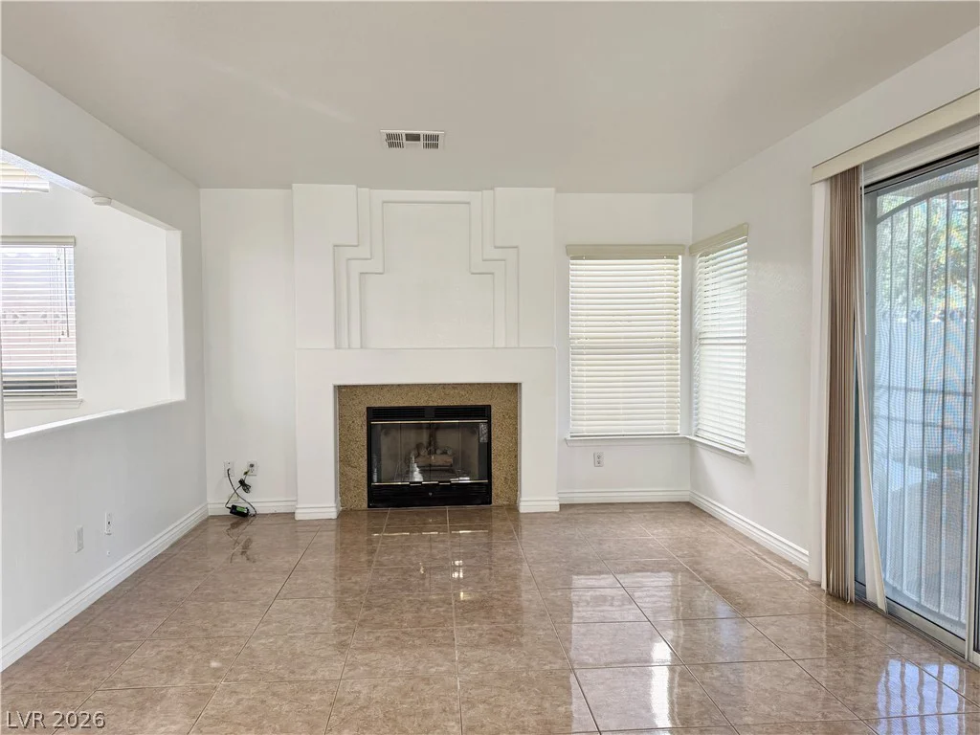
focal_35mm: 24
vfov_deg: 56.8
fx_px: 679
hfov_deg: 71.6
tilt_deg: -2.8
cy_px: 368
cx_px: 490
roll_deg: +0.6
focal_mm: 6.76
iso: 160
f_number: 1.78
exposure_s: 1/120
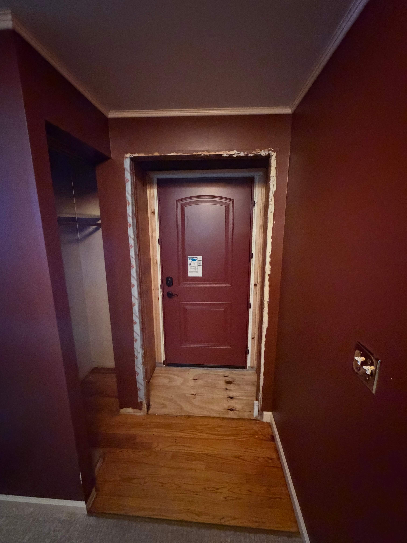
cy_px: 272
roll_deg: +0.1
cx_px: 204
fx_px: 219
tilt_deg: -11.7
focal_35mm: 14
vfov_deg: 102.1
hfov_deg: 85.7
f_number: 2.2
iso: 1600
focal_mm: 2.22
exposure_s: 1/30
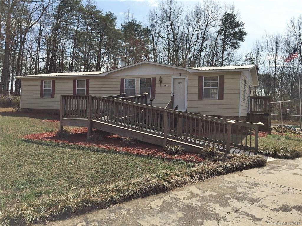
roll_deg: -3.5
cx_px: 151
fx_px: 253
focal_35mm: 29
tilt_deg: -0.4
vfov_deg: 48.2
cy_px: 113
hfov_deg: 61.7
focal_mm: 4.15
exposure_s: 1/2475
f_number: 2.2
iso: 32
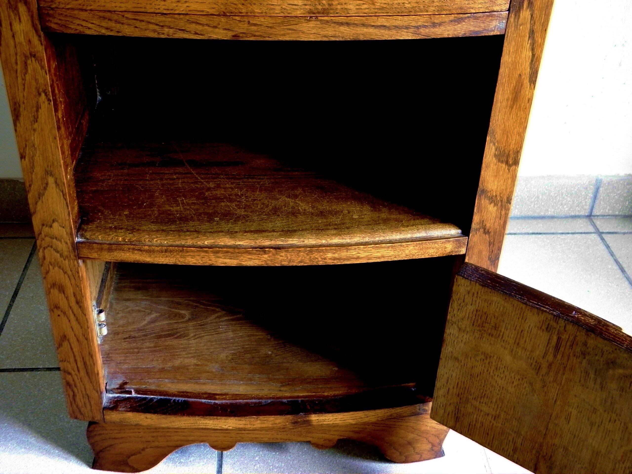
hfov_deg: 45.8
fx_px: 749
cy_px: 237
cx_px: 316
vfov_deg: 35.1
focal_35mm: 41
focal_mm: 7.5
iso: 200
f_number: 3.8
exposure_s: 1/10
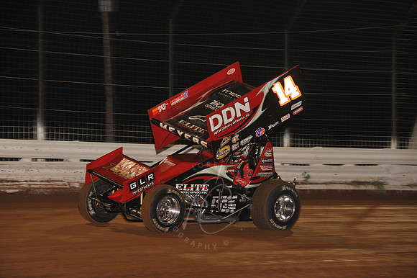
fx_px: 1679
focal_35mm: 145
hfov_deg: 14.2
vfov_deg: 9.5
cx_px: 208
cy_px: 139
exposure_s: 1/320
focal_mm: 145
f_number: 6.3
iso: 1250
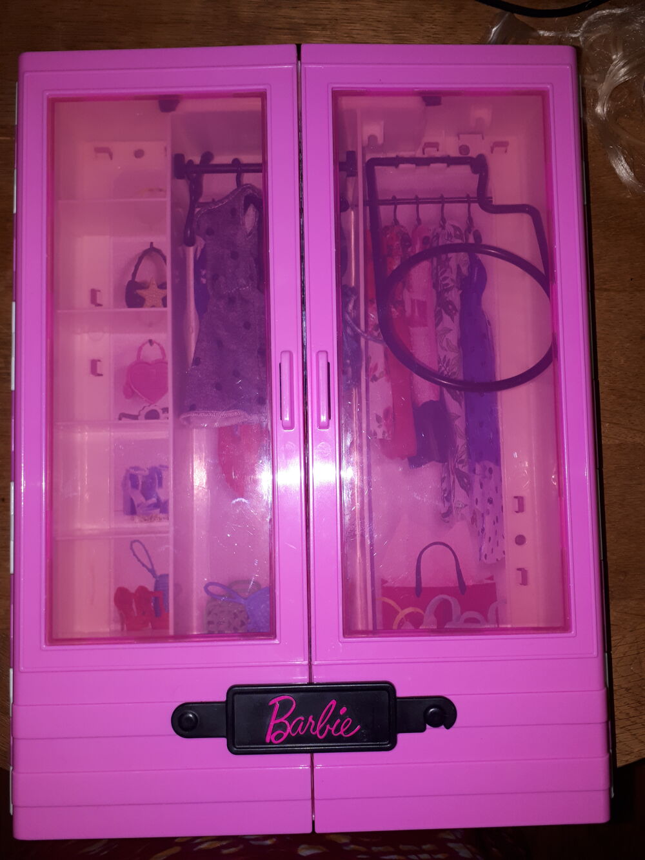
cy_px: 430
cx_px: 322
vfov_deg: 65.3
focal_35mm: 27
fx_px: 671
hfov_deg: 51.4
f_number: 1.9
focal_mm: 3.6
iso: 64
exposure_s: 1/100
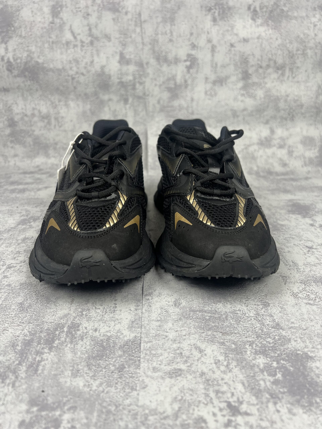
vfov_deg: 67.3
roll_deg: +1.5
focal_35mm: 26
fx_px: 322
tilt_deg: -19.9
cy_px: 214
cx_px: 161
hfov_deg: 53.1
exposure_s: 1/100
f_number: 1.5
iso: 50
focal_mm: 5.7
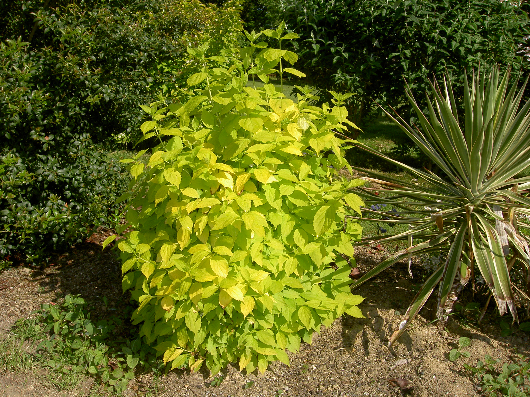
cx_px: 265
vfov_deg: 41.8
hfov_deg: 54.0
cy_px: 198
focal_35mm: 34
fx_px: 521
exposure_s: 1/400
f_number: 4.7
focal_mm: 5.6
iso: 50
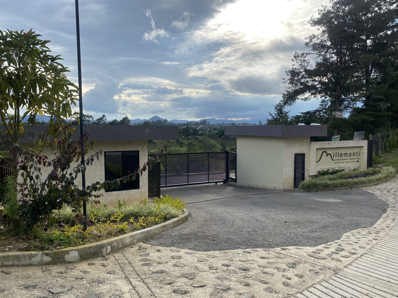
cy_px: 149
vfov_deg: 53.1
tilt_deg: -5.2
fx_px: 299
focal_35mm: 26
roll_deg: -0.1
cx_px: 199
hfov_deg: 67.3
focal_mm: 4.25
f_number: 1.8
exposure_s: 1/2315
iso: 32
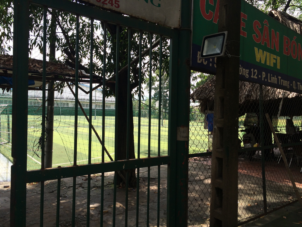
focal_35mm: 29
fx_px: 253
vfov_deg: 48.2
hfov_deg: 61.7
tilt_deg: -1.3
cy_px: 114
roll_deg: -2.4
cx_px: 151
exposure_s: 1/672
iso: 32
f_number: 2.2
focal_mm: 4.15
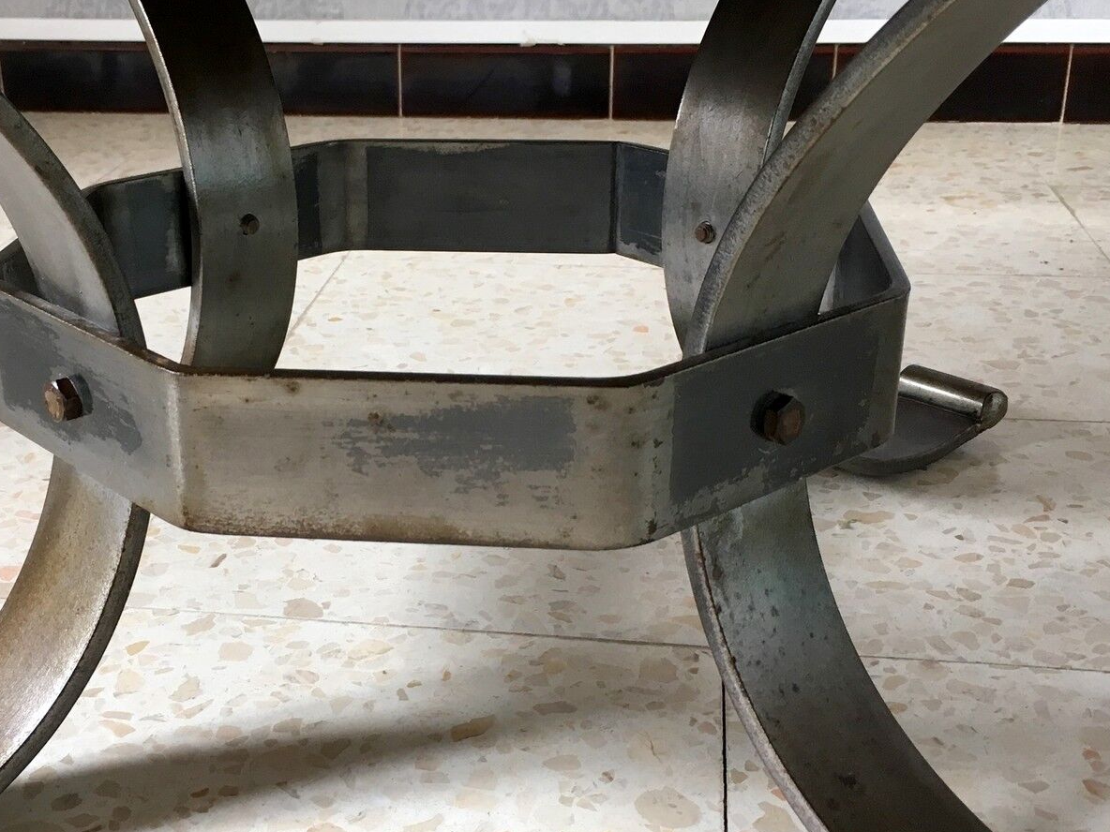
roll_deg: +1.4
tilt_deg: -22.3
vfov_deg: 29.7
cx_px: 420
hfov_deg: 38.7
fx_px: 1571
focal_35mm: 49
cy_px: 446
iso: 50
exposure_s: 1/33
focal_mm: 4.15
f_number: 2.2
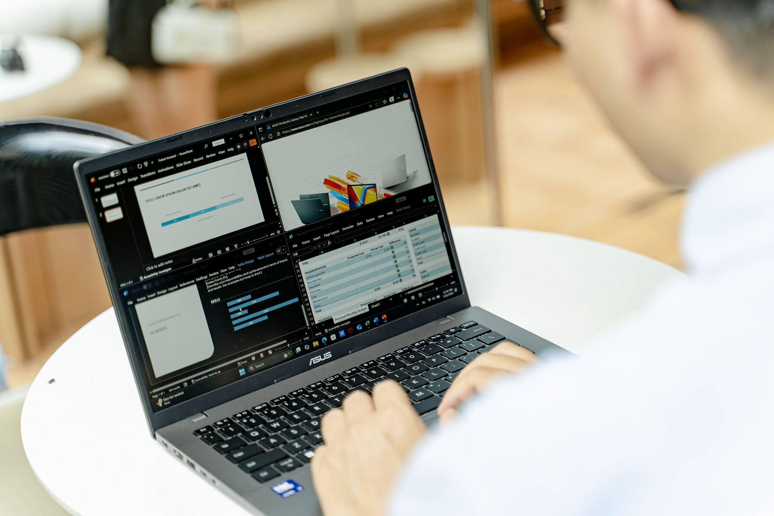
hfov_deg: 27.0
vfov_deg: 18.2
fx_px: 1612
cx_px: 387
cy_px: 258
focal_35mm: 75
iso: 200
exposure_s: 1/200
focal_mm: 75
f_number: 2.8
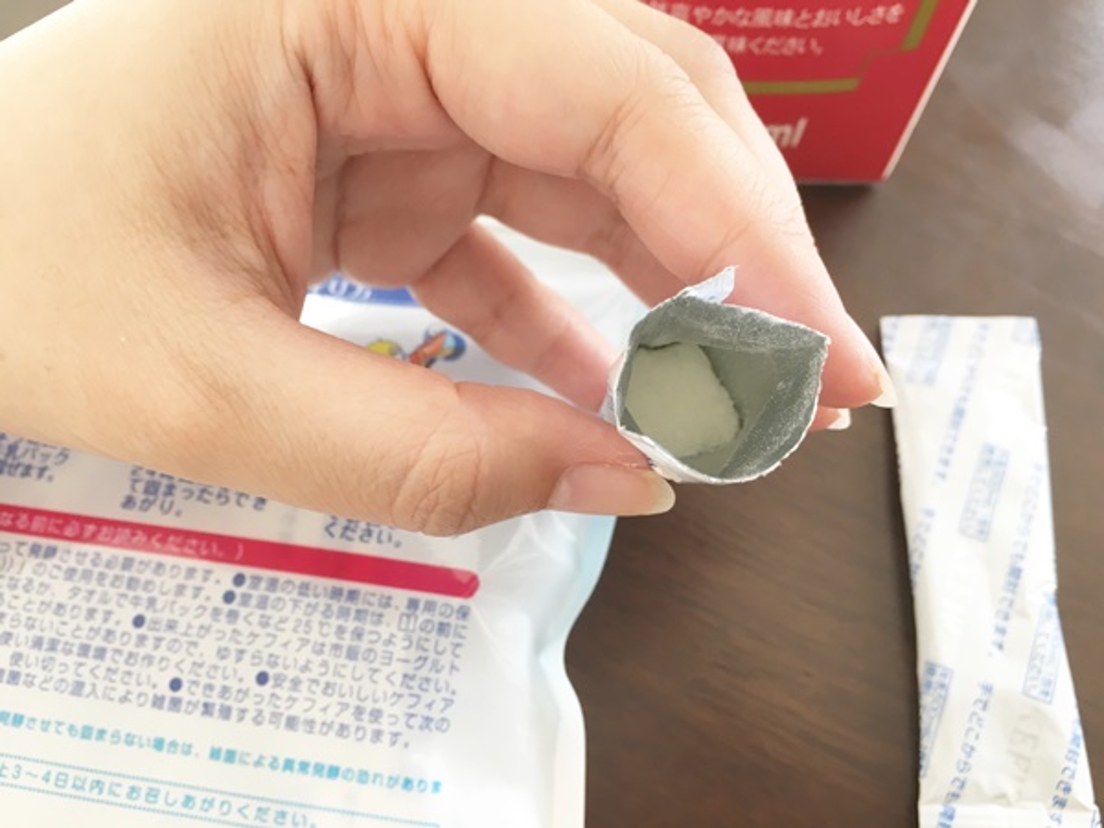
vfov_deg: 48.2
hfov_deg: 61.7
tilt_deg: -68.9
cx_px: 552
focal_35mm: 29
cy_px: 414
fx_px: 925
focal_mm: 4.15
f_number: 2.2
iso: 50
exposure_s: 1/30
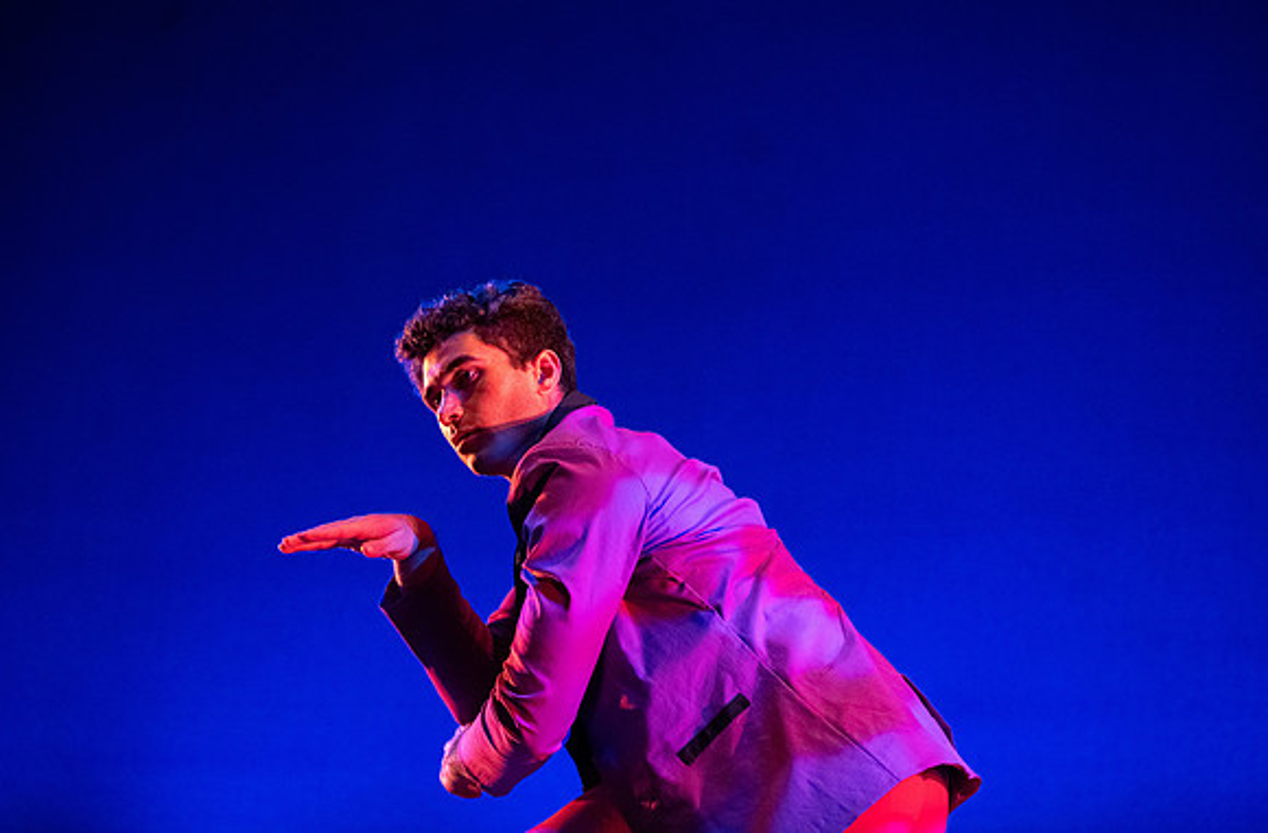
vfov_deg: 7.3
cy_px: 393
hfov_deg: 11.0
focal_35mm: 187
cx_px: 661
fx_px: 6564
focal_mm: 175
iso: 800
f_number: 3.5
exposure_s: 1/250
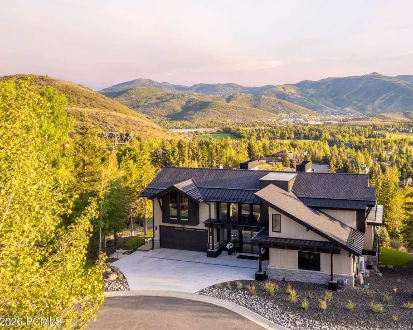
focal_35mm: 29
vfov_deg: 49.9
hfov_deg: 58.9
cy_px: 146
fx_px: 355
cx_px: 280
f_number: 2.8
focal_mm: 8.38
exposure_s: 1/640
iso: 120
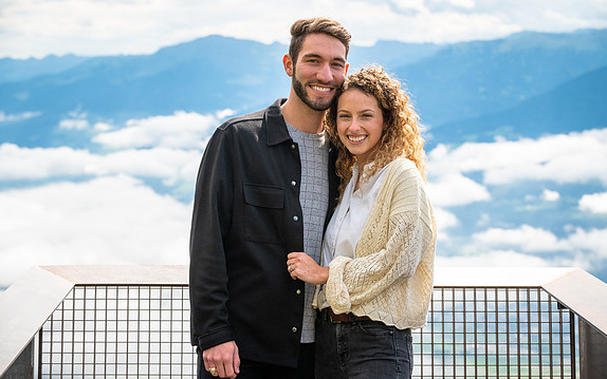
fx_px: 1737
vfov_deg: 12.5
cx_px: 306
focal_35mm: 105
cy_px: 184
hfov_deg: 19.8
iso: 320
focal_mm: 102
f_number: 8
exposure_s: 1/800
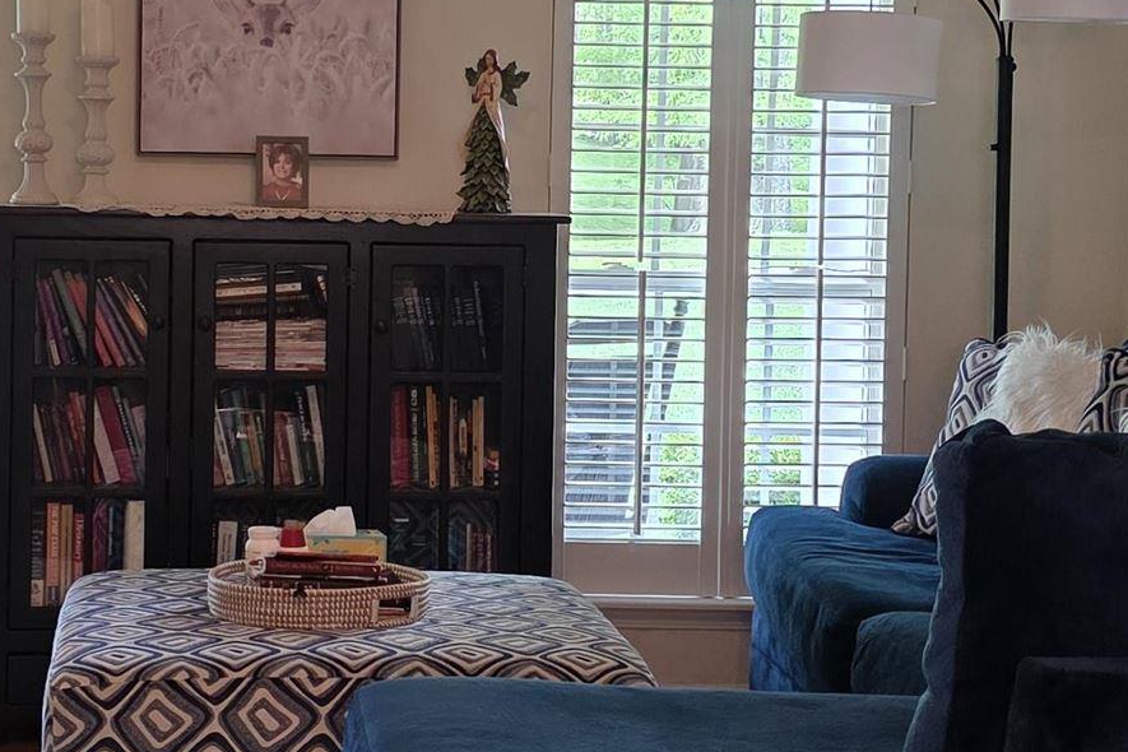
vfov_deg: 16.4
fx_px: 2600
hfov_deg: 24.3
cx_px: 370
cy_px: 252
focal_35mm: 83
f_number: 1.7
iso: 320
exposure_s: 1/120
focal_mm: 6.3
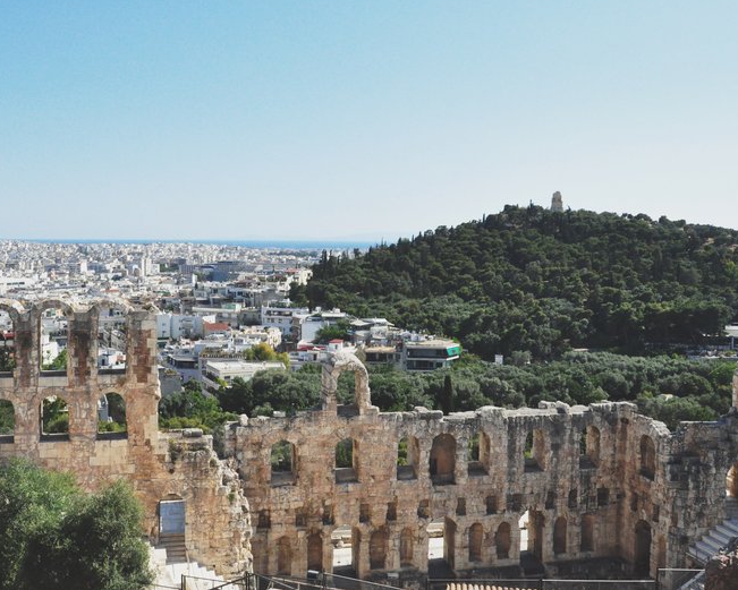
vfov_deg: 39.2
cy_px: 290
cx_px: 319
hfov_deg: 47.8
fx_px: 830
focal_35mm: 38
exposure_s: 1/1600
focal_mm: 22
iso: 2500
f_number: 14
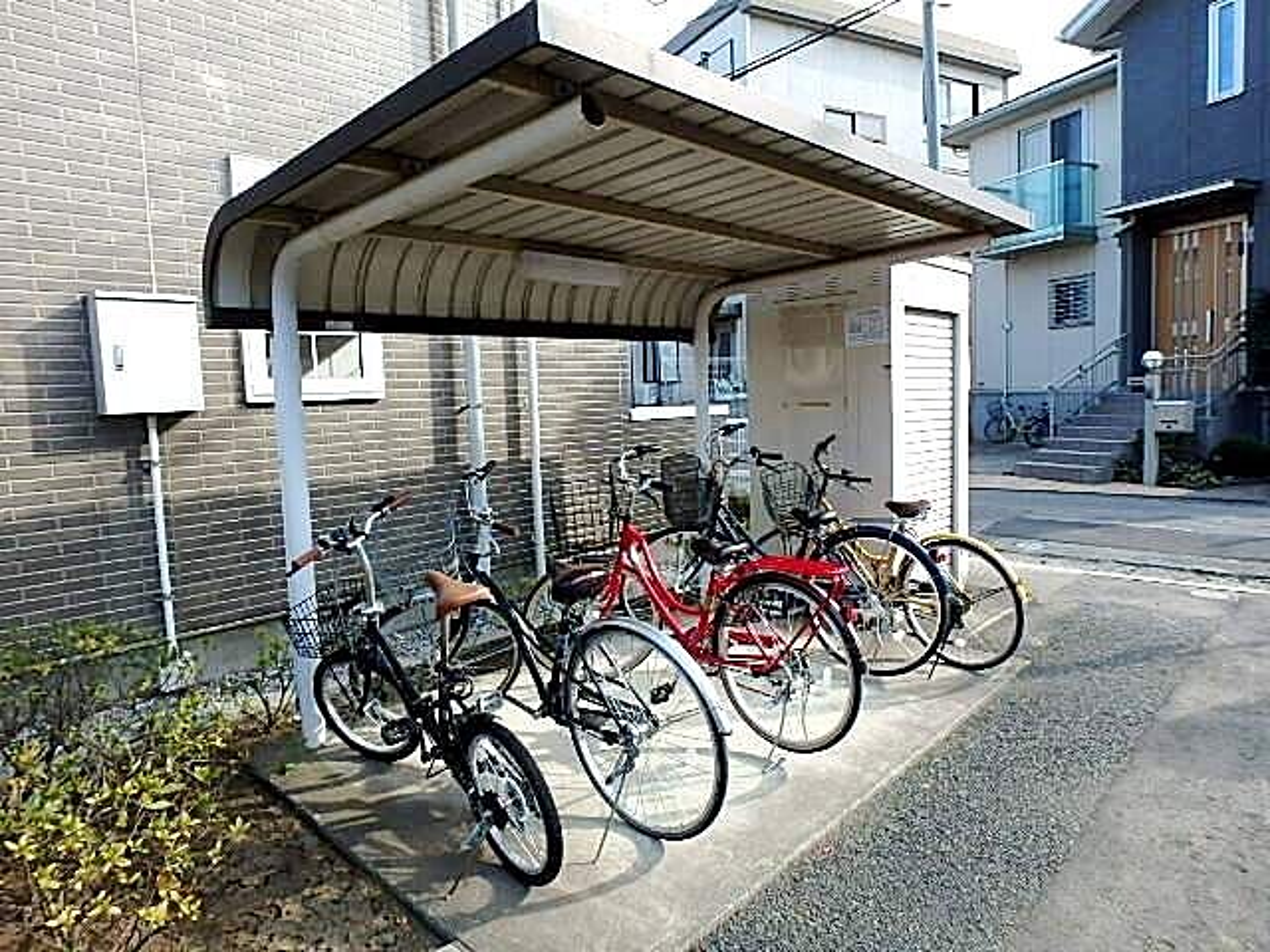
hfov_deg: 79.0
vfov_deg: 63.4
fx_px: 770
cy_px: 476
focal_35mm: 21
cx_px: 635
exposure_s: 1/250
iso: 125
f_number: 3.5
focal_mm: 3.7
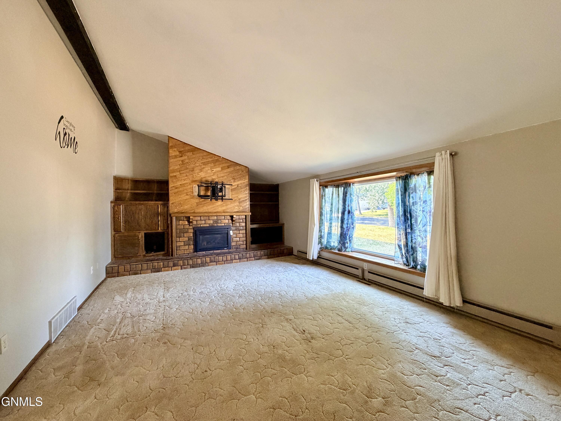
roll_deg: +1.1
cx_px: 280
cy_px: 210
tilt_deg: +0.4
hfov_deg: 102.1
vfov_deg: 85.7
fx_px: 227
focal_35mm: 14
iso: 320
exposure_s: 1/60
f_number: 2.2
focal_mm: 2.22
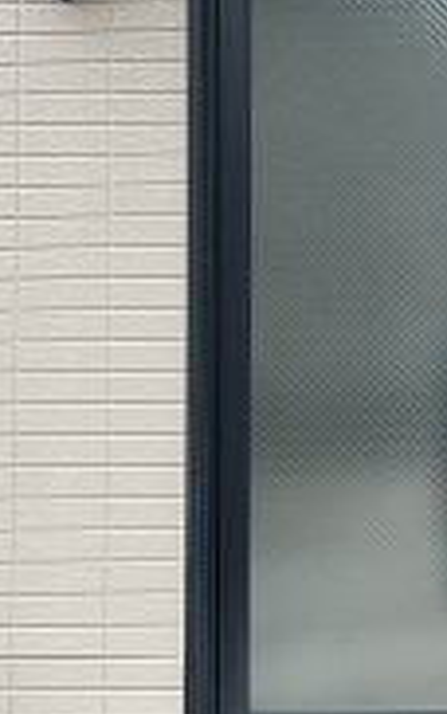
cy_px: 251
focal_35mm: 92
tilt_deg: +4.6
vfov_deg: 22.5
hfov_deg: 13.7
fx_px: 1790
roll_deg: +0.9
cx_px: 594
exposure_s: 1/122
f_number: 1.8
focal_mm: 3.99
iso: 32
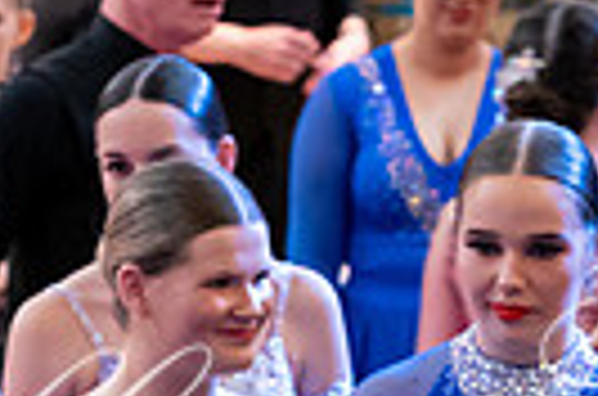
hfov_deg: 5.6
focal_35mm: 372
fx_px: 6165
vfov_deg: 3.7
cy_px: 628
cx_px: 279
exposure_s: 1/80
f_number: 4
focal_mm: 85
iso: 6400
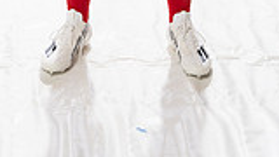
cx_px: 119
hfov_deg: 17.3
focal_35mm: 124
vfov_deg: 8.8
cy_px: -232
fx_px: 917
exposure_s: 1/250
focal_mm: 42
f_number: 4
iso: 400
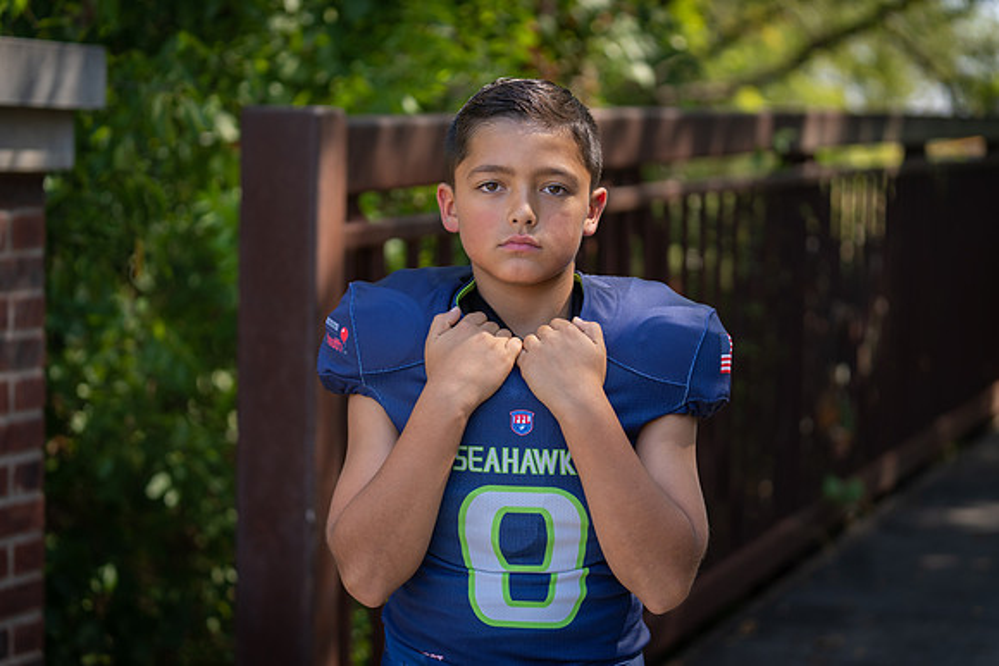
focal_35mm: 72
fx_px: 2009
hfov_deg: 27.9
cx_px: 500
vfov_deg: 18.8
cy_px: 333
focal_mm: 70
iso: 100
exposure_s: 1/320
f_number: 2.8
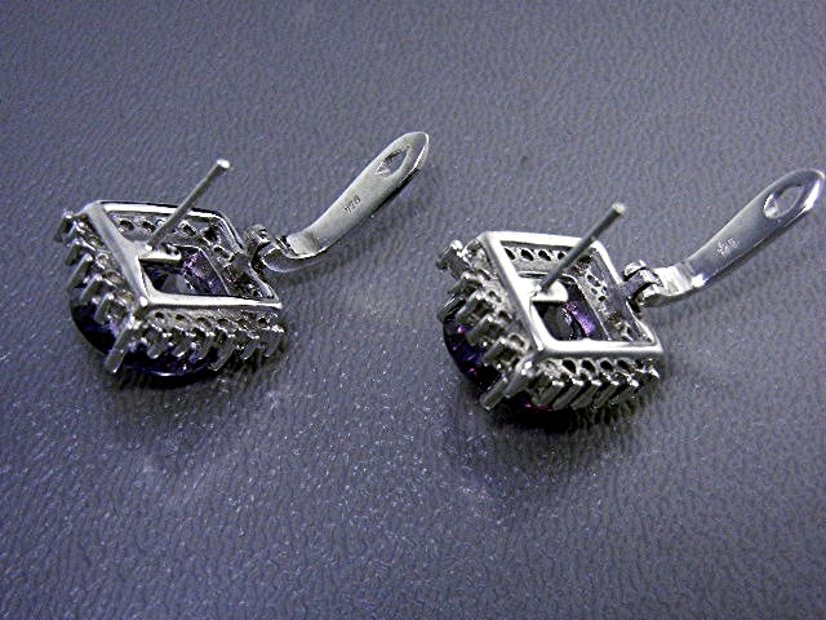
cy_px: 310
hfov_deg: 32.7
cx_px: 413
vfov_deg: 24.8
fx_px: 1408
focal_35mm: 59
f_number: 8
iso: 800
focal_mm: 10.6
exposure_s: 1/30
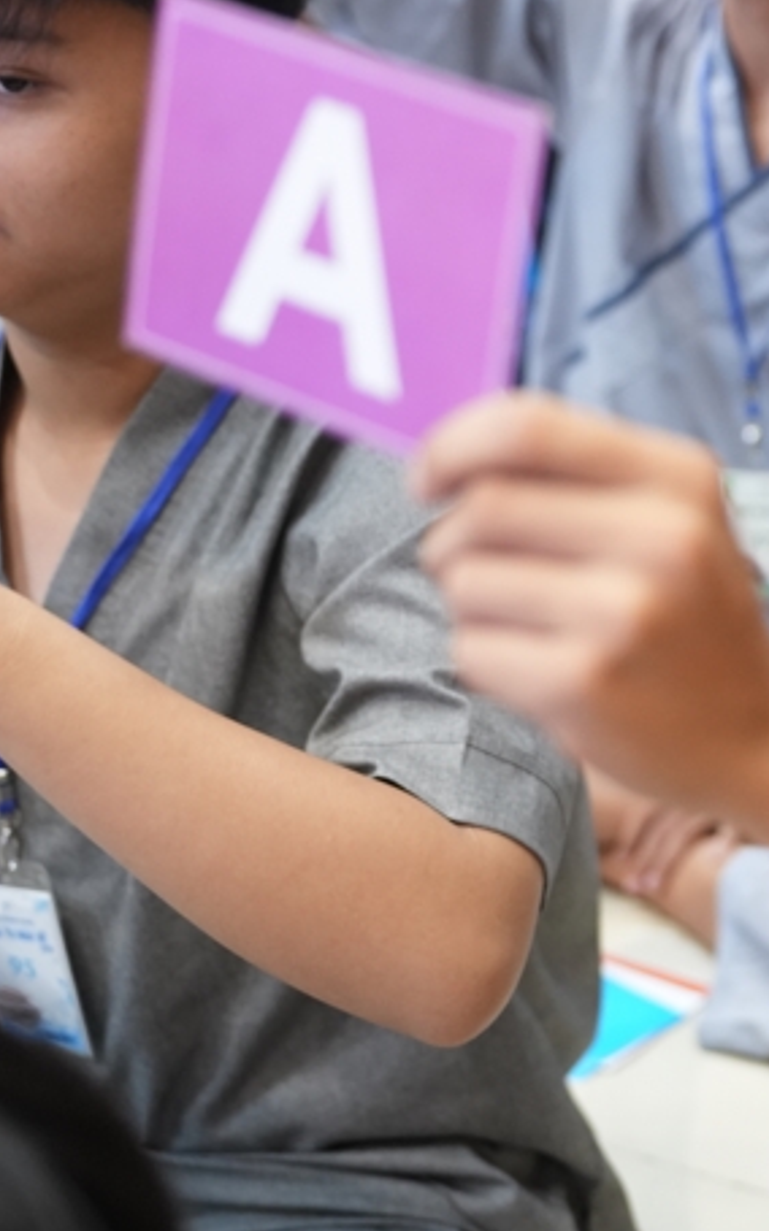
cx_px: 1030
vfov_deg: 22.1
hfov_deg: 13.4
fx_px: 3155
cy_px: 522
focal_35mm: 94
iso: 2500
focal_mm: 43
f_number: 2.2
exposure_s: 1/100
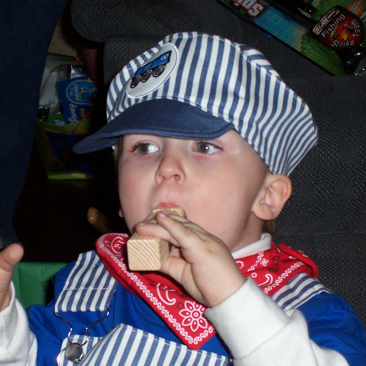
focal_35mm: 121
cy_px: 182
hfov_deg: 14.4
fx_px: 1447
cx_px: 158
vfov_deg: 14.4
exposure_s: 1/90
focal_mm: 16.8
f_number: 4.6
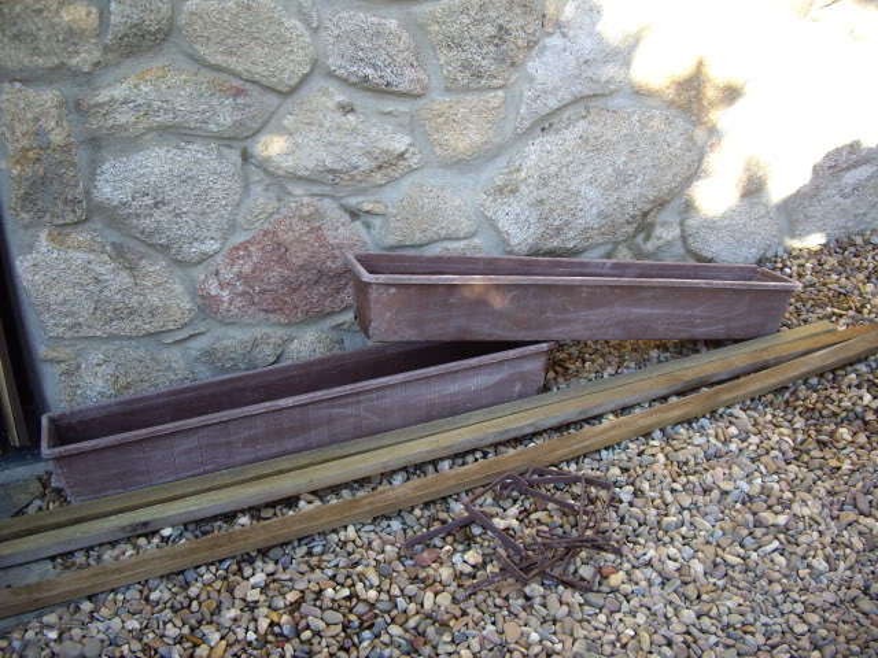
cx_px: 439
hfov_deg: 49.0
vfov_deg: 37.7
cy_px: 329
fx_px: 964
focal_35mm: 38
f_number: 2.8
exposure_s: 1/60
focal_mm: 7.9
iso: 100
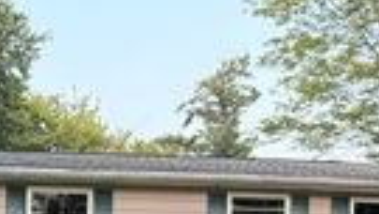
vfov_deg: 11.4
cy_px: 410
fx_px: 975
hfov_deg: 20.6
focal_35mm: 97
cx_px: -73
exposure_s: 1/226
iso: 200
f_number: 1.78
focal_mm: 6.76
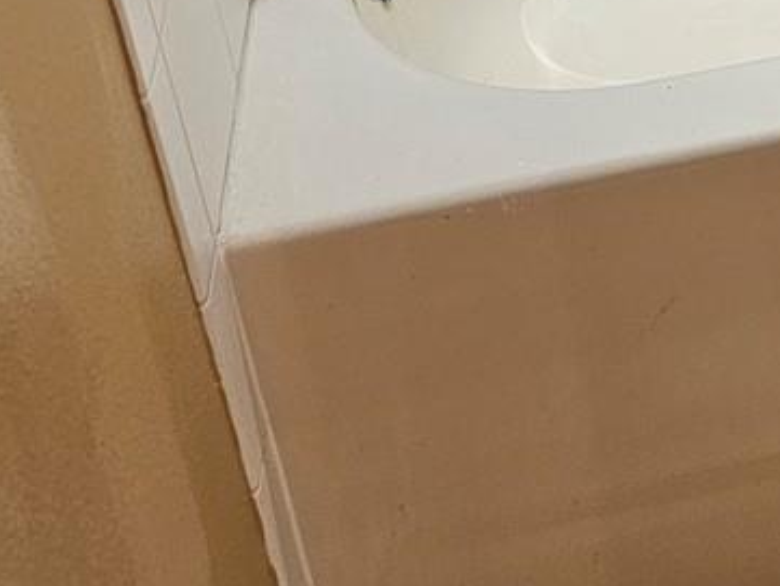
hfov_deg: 17.4
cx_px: 1158
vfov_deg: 13.1
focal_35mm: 102
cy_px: -465
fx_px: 2299
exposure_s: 1/120
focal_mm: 6.3
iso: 400
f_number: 1.7
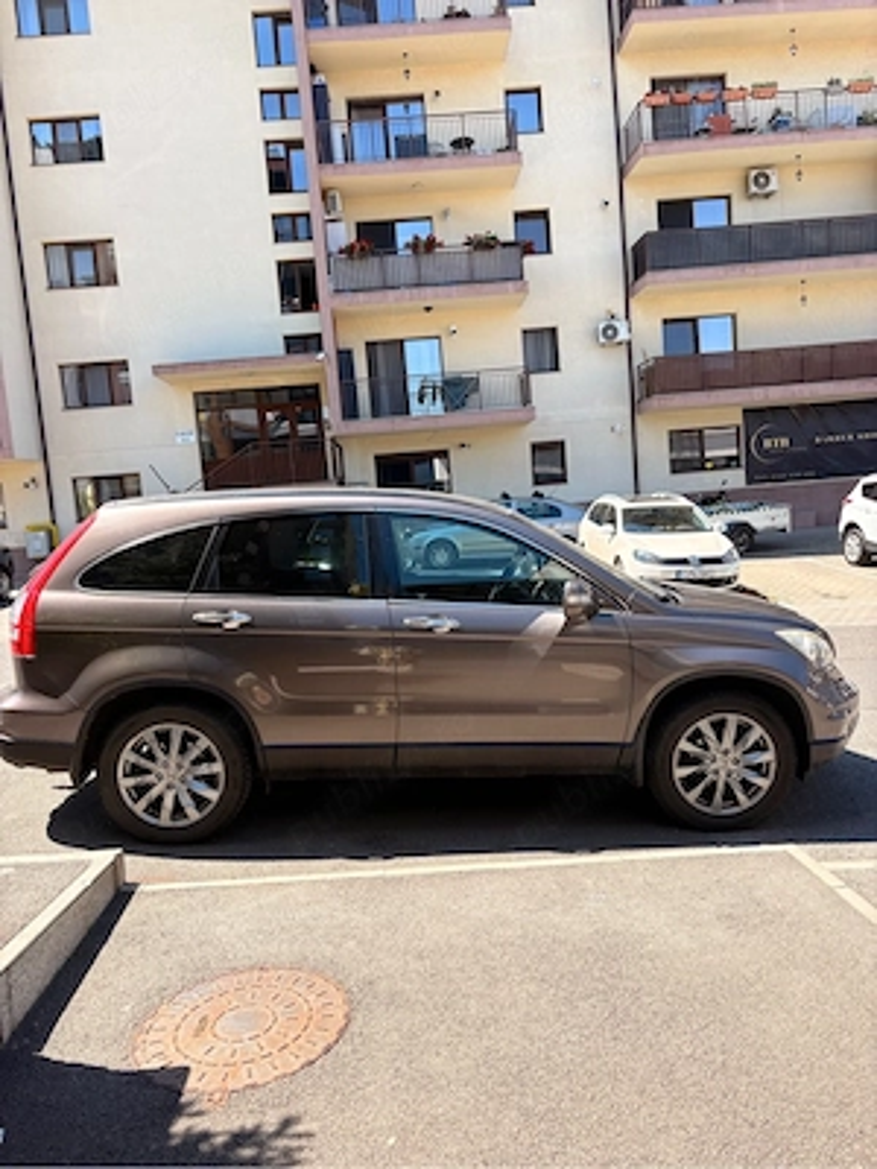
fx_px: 878
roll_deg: +5.3
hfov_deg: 53.1
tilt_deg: -4.4
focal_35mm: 26
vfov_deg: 67.3
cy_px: 584
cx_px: 438
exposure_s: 1/907
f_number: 1.6
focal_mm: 5.96
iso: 64
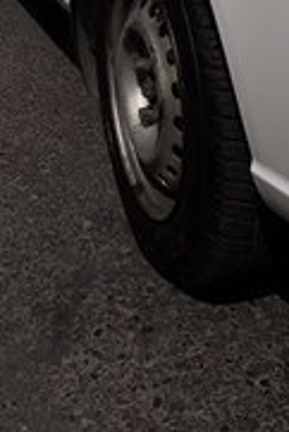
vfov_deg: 23.5
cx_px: 253
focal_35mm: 77
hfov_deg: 17.5
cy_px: -115
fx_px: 925
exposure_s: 1/3472
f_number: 1.9
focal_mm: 3.6
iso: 40
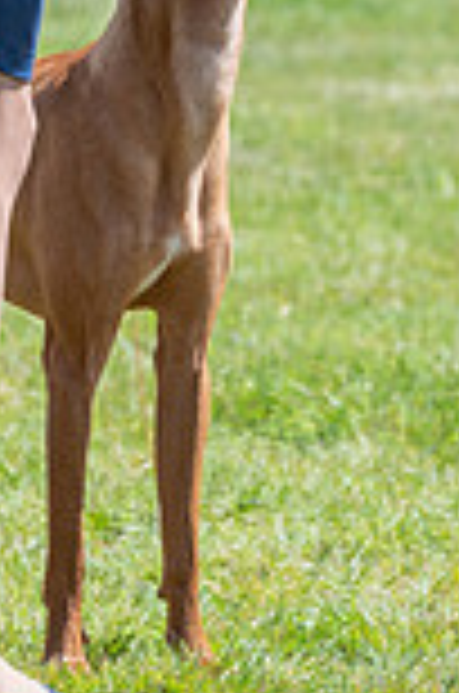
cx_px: 315
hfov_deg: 2.7
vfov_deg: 4.1
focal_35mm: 501
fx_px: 9624
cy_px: -252
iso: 400
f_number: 5
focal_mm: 171
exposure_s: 1/1000
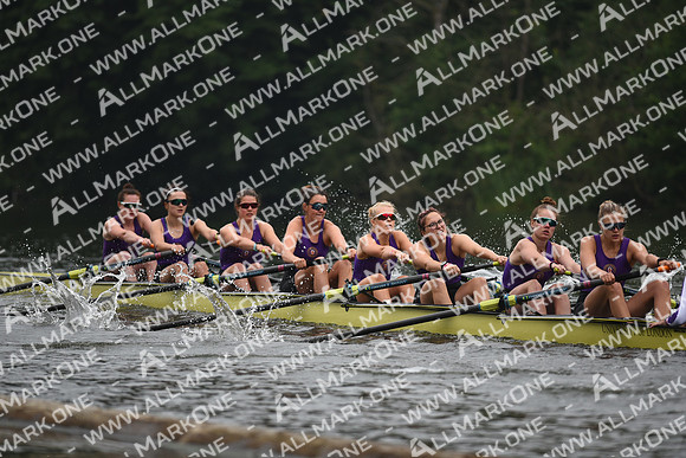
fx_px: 5718
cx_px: 343
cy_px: 229
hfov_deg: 6.9
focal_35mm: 300
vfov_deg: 4.6
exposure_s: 1/1600
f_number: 4
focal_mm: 300
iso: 400
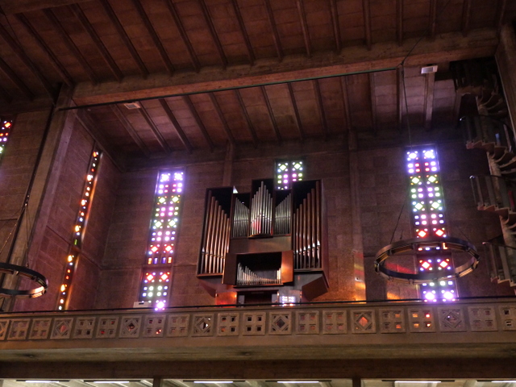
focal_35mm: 34
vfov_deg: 41.8
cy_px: 194
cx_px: 258
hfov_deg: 54.0
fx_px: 507
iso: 3200
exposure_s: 1/20
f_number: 4.1
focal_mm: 17
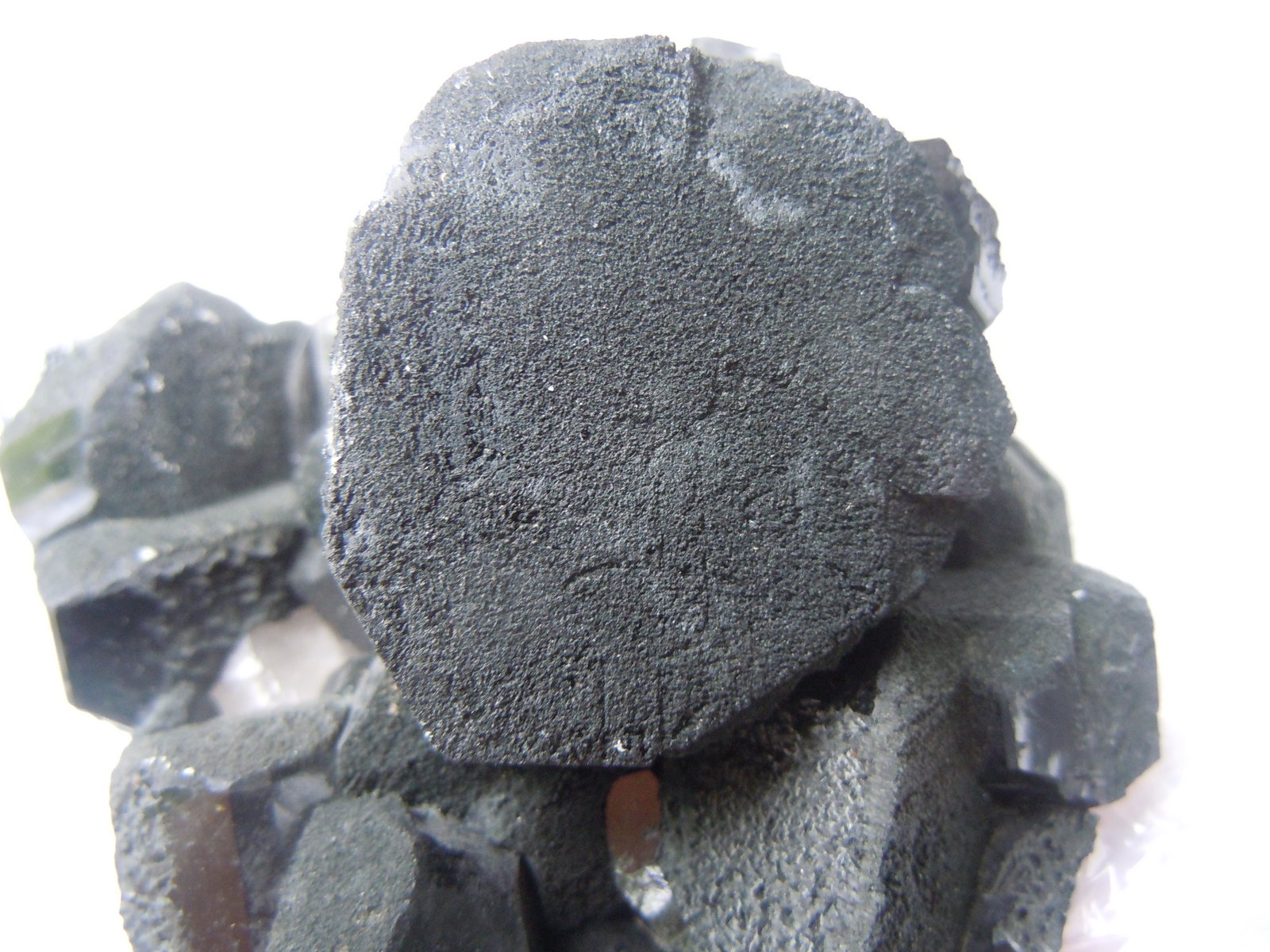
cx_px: 635
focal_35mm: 30
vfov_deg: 46.8
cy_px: 476
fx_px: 1101
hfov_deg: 60.0
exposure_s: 1/40
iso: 400
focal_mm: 5.4
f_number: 3.5
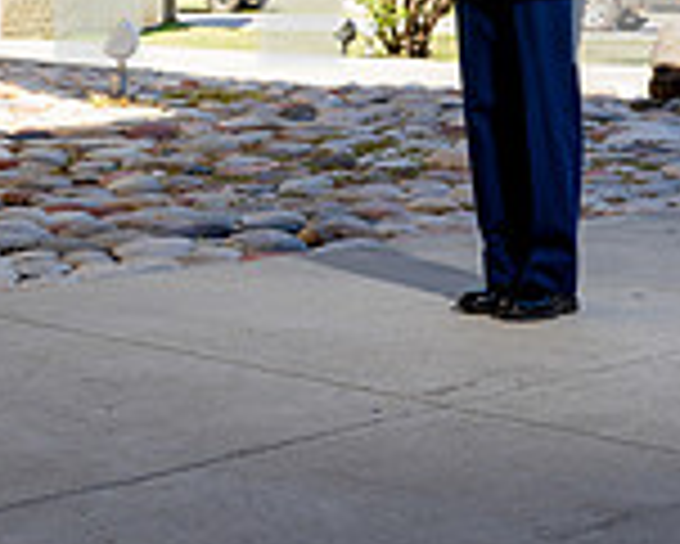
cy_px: -387
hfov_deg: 19.5
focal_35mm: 98
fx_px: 1974
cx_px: 216
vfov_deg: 14.2
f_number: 8
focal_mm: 35
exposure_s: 1/125
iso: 200
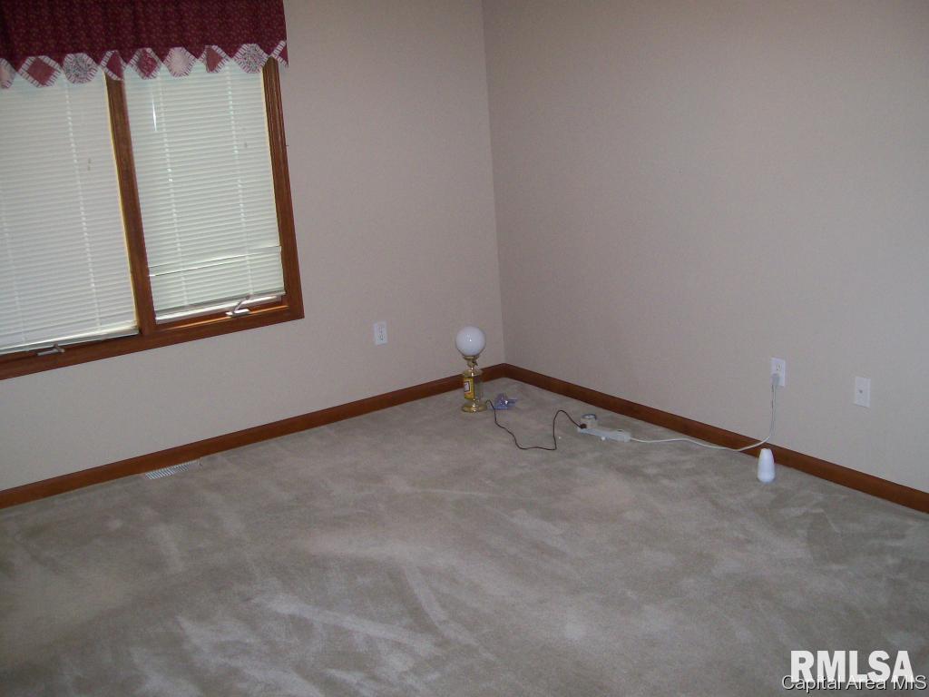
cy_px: 348
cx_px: 464
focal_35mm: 36
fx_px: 966
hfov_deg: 51.4
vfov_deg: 39.7
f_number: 2.7
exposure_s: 1/64
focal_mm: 6
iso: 140
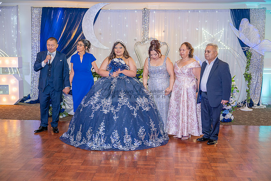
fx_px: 324
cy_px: 90
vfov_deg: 31.2
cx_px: 136
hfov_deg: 45.4
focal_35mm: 43
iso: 1000
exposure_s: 1/200
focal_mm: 43
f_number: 2.8
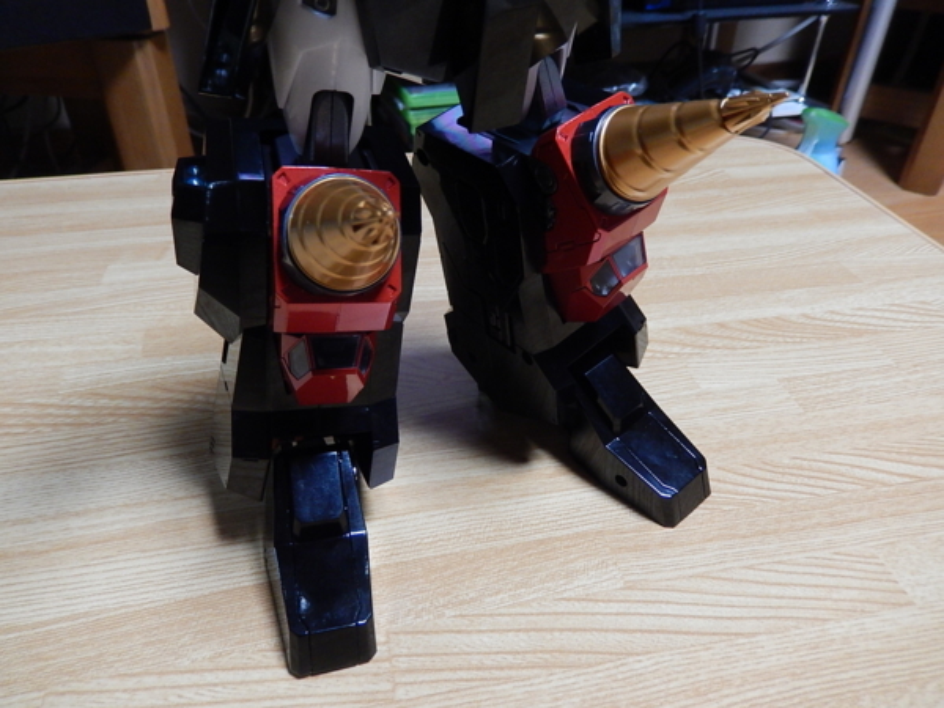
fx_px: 682
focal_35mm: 25
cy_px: 354
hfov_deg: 69.4
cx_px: 472
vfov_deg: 54.9
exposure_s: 1/15
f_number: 3.4
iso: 400
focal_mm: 4.5
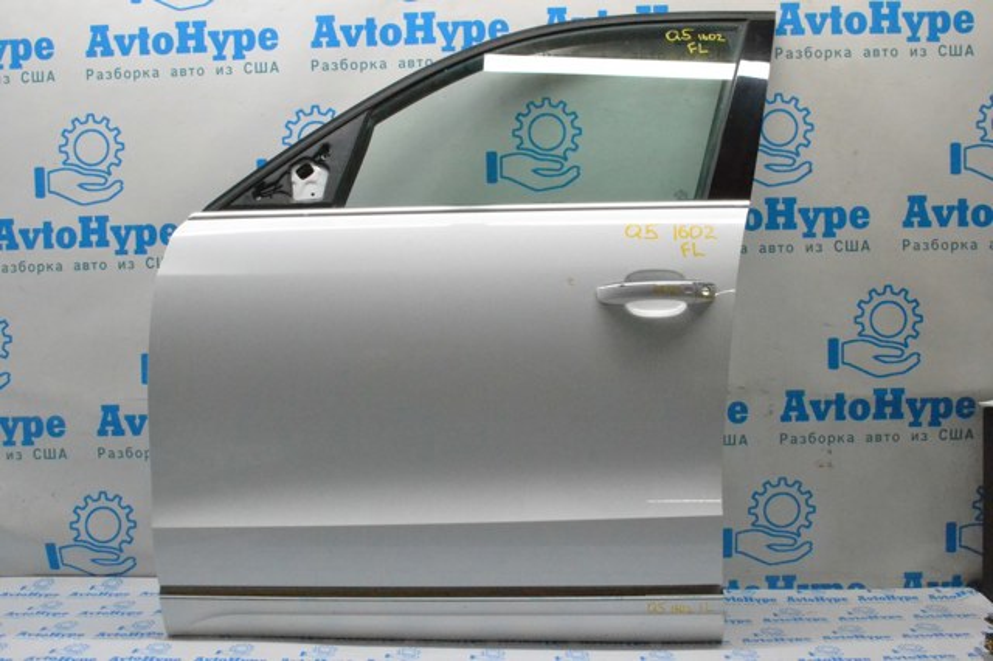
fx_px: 1075
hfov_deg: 49.6
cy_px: 330
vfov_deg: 34.2
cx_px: 496
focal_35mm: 39
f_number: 14
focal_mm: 26
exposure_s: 1/125
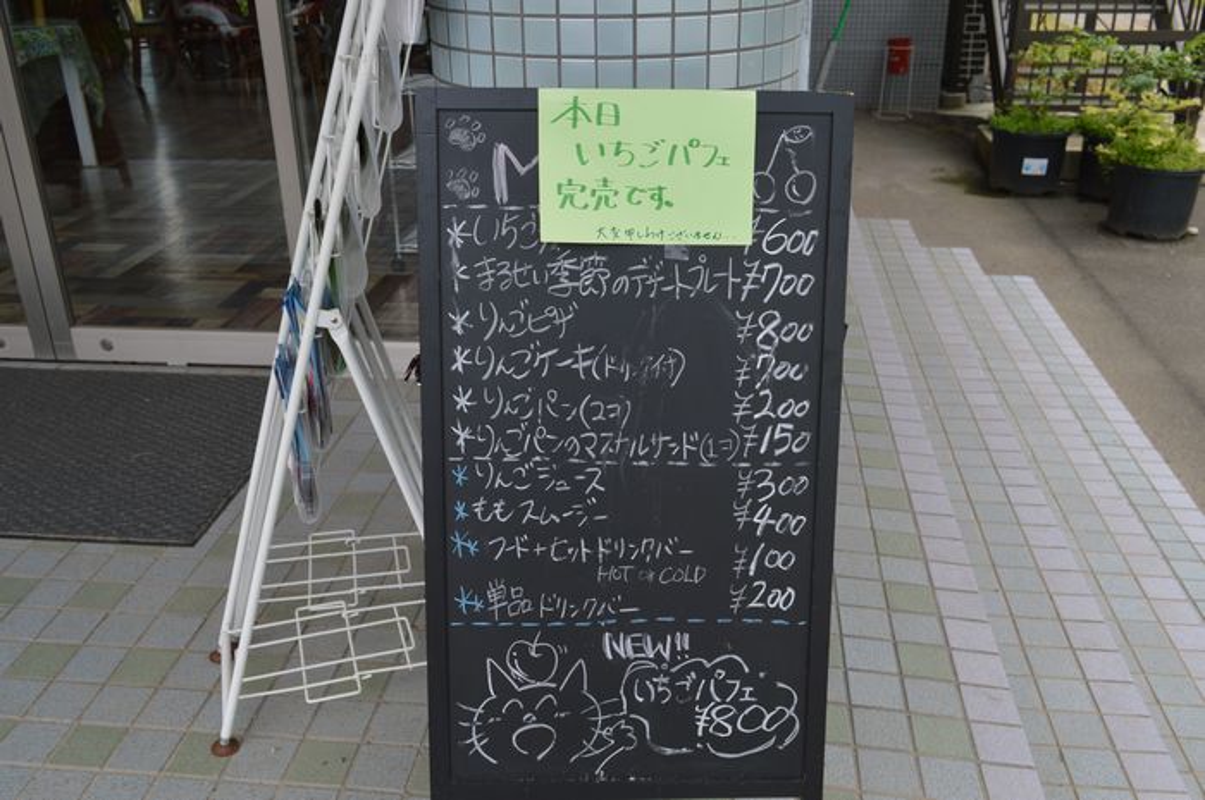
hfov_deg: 57.3
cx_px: 602
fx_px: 1103
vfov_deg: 39.9
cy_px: 400
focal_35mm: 33
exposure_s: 1/125
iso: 100
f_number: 5.6
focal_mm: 22
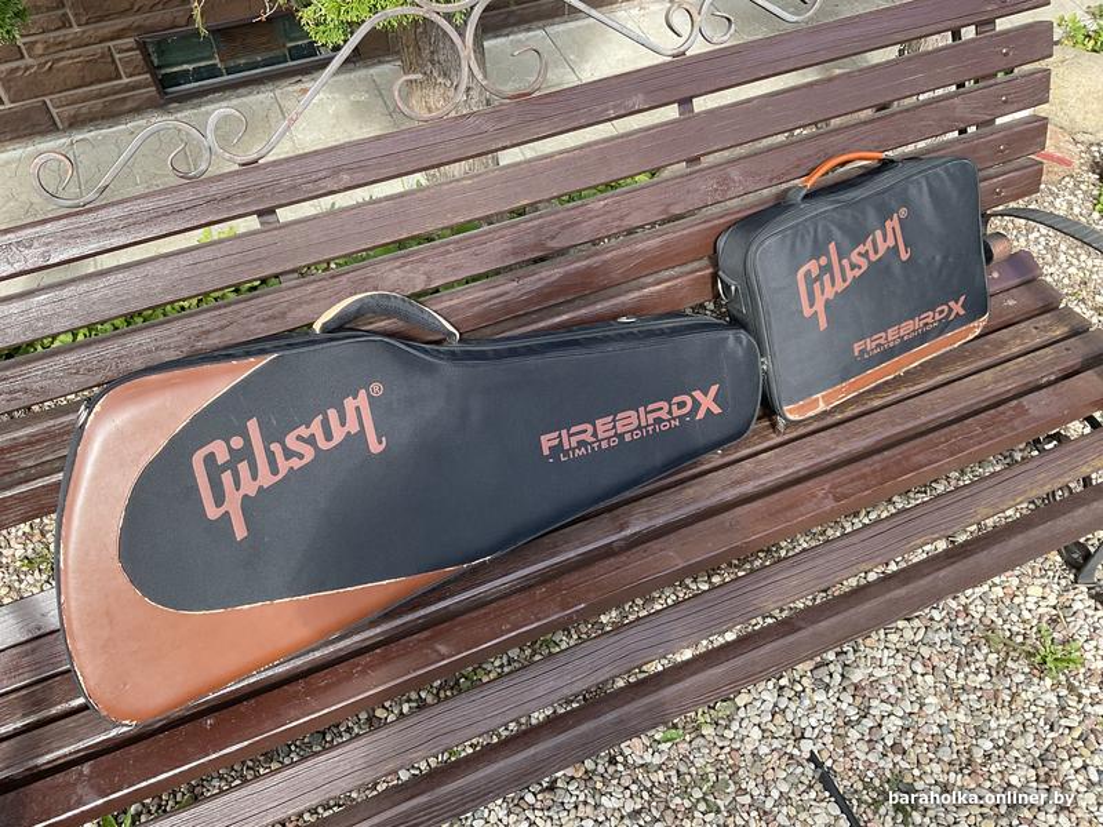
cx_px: 552
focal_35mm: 29
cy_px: 414
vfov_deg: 48.2
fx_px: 924
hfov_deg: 61.7
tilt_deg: -50.9
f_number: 1.8
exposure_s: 1/283
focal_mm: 3
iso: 16
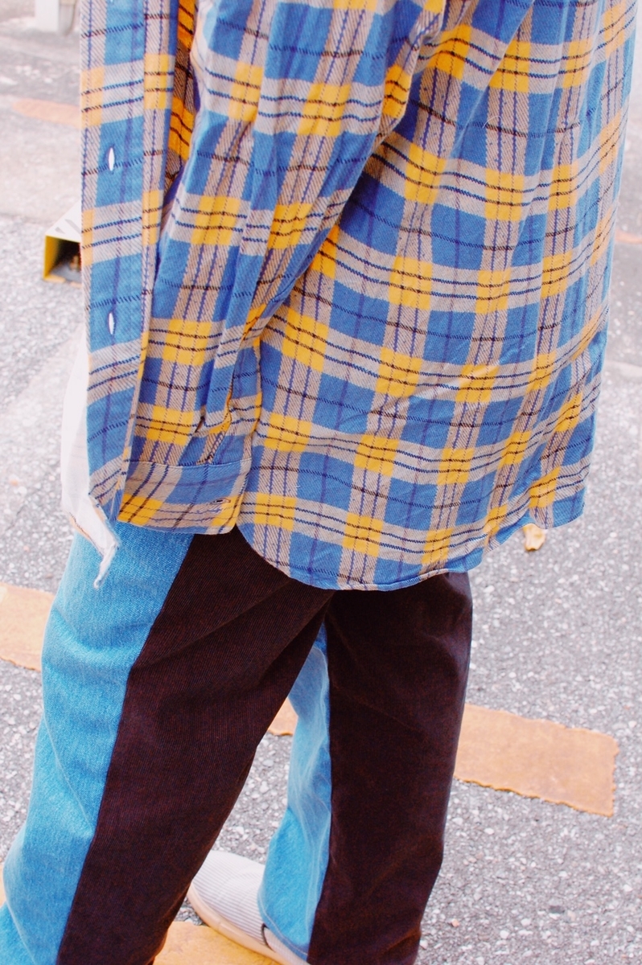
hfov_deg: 25.7
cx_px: 321
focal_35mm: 52
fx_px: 1407
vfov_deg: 37.9
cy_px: 482
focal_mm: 35
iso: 800
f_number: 8
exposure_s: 1/250
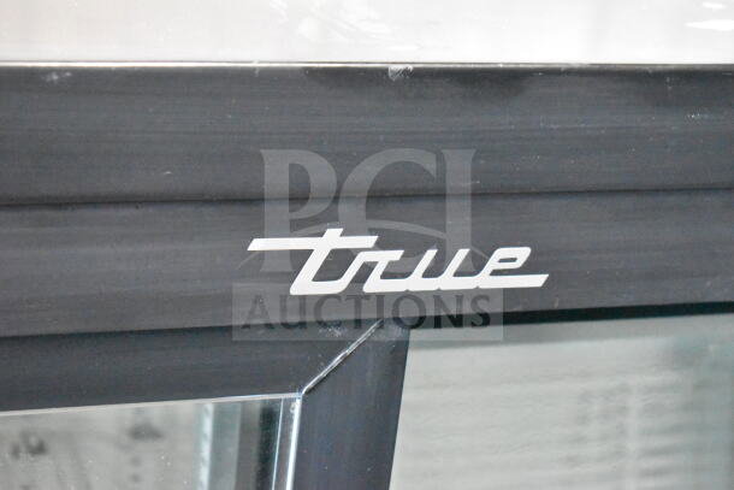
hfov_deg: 24.6
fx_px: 1682
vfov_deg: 16.6
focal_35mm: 82
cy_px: 245
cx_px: 367
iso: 25600
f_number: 5.6
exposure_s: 1/50
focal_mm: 55
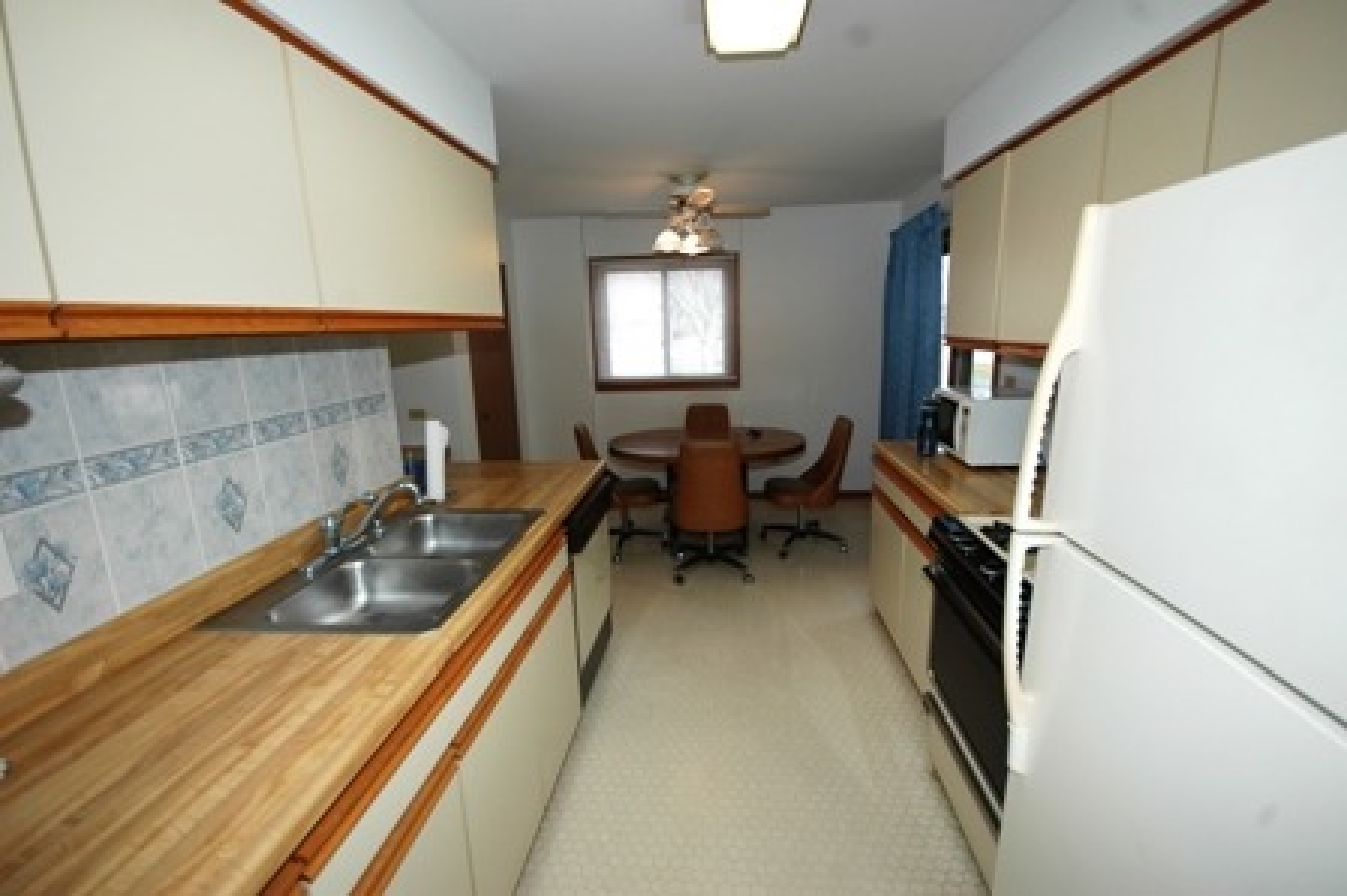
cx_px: 674
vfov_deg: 77.2
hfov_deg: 100.4
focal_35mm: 15
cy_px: 448
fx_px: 561
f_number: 4.5
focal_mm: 10
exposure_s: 1/60
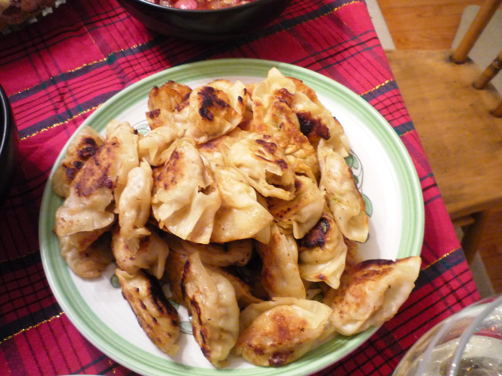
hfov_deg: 56.8
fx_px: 464
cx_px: 251
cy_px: 188
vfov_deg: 44.2
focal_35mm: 32
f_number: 3.3
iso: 400
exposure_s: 1/13
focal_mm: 5.2
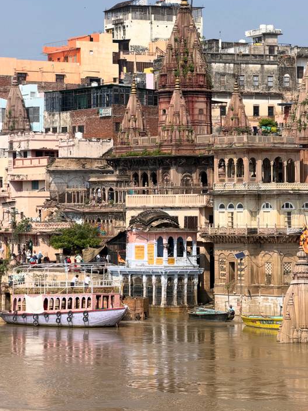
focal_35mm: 137
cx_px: 191
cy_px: 151
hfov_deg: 10.8
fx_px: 1625
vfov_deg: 14.4
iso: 20
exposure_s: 1/789
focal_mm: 16.89
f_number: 2.8
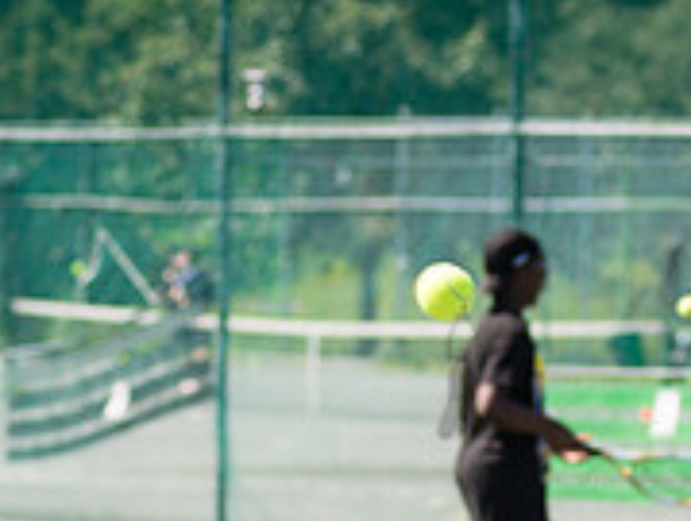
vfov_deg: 4.3
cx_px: 702
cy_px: 905
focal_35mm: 348
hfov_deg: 5.7
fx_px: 6961
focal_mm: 92
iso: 125
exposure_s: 1/800
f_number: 4.5
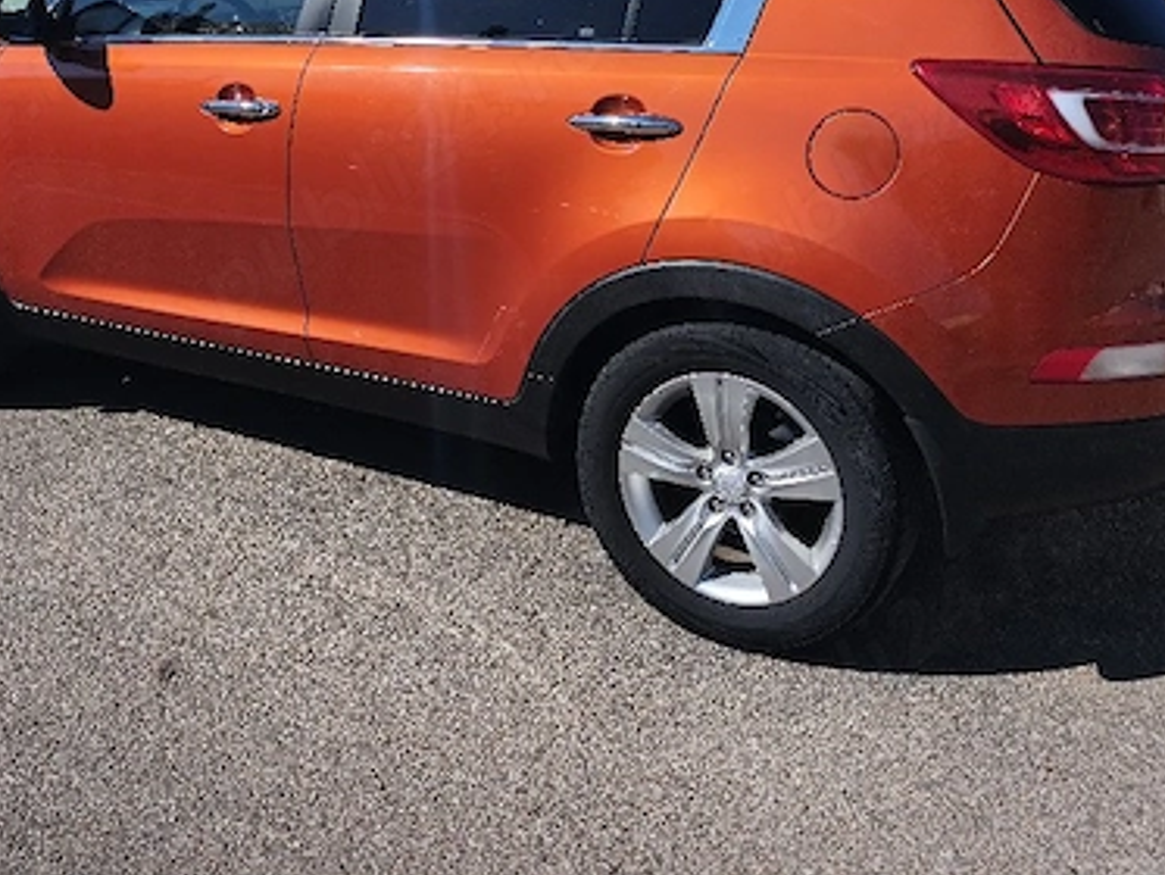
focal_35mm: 37
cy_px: 181
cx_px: 528
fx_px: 1246
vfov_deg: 37.4
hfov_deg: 50.1
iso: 50
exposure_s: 1/1667
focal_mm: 6.14
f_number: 1.65
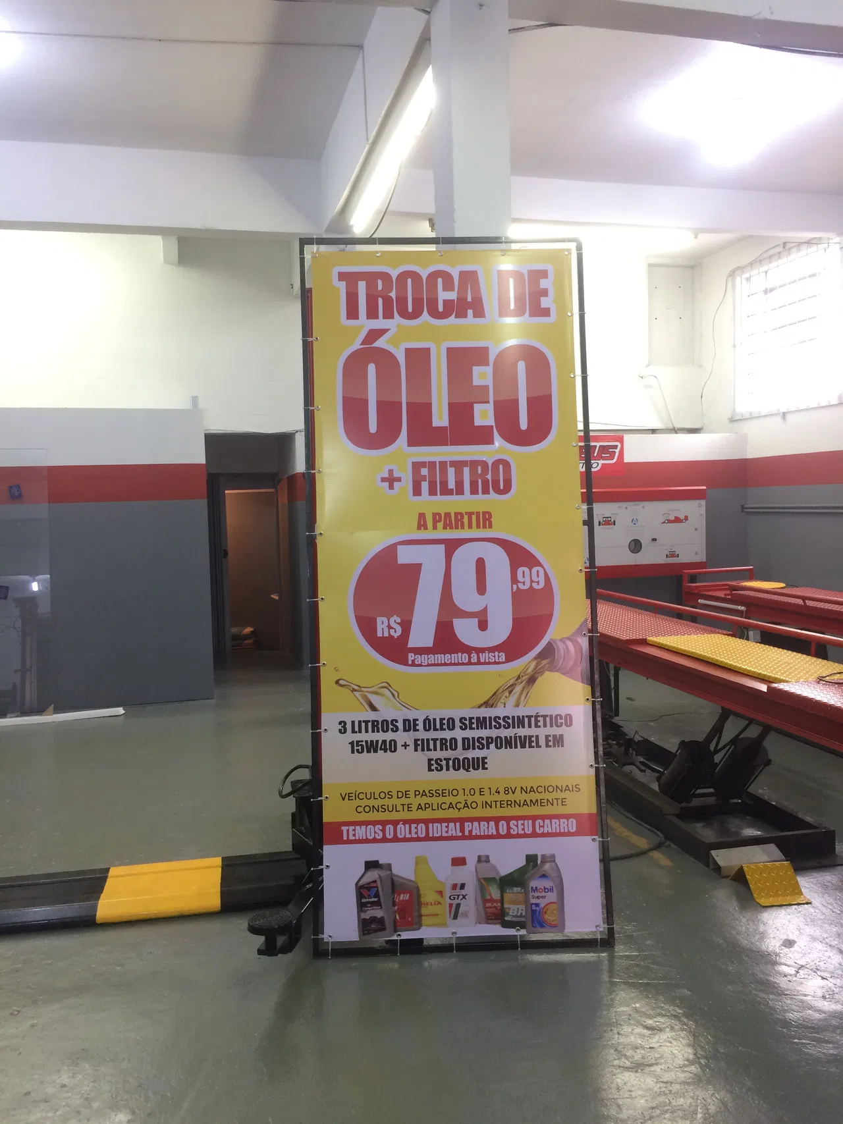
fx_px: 942
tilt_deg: -8.3
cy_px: 562
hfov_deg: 48.2
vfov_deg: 61.7
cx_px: 422
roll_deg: +2.6
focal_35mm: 29
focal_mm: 4.15
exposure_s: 1/30
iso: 64
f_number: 2.2
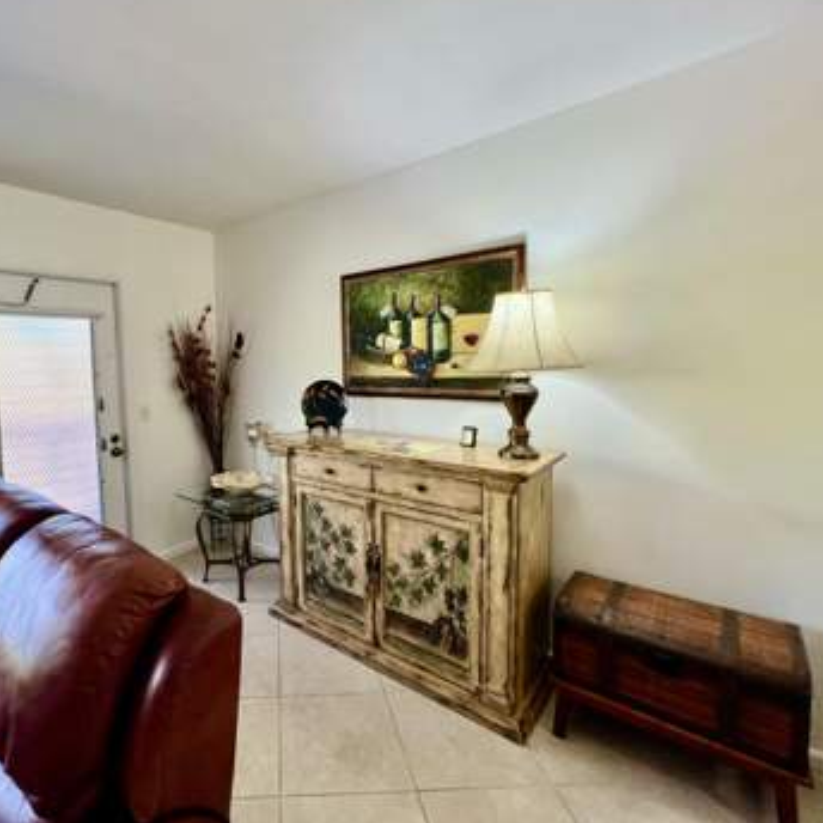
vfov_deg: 87.4
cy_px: 396
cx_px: 287
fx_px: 430
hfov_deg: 84.9
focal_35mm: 16
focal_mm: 1.57
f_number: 1.8
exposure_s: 1/120
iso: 250
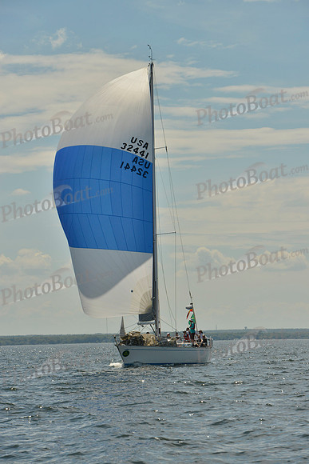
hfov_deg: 9.5
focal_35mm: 145
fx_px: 1866
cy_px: 232
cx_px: 154
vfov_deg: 14.2
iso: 280
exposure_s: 1/1600
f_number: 10
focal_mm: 145
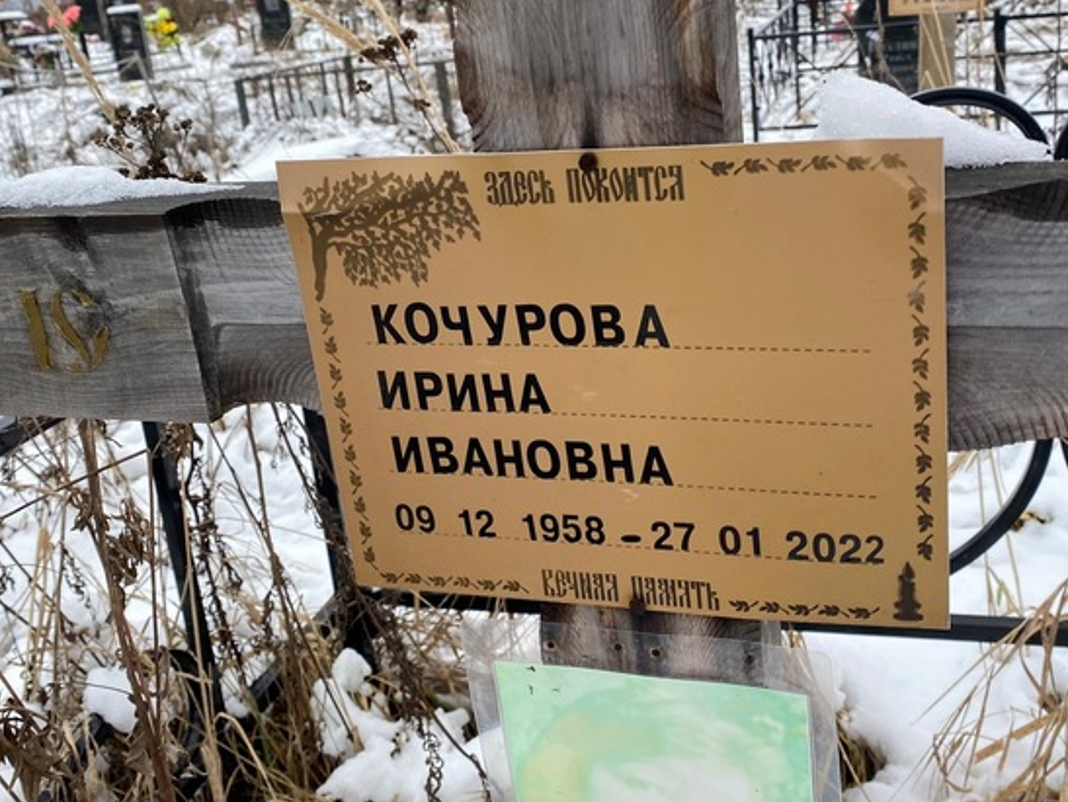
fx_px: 1173
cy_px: 273
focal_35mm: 38
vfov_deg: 37.4
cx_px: 568
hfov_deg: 48.9
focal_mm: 4.25
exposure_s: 1/224
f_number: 1.8
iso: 32
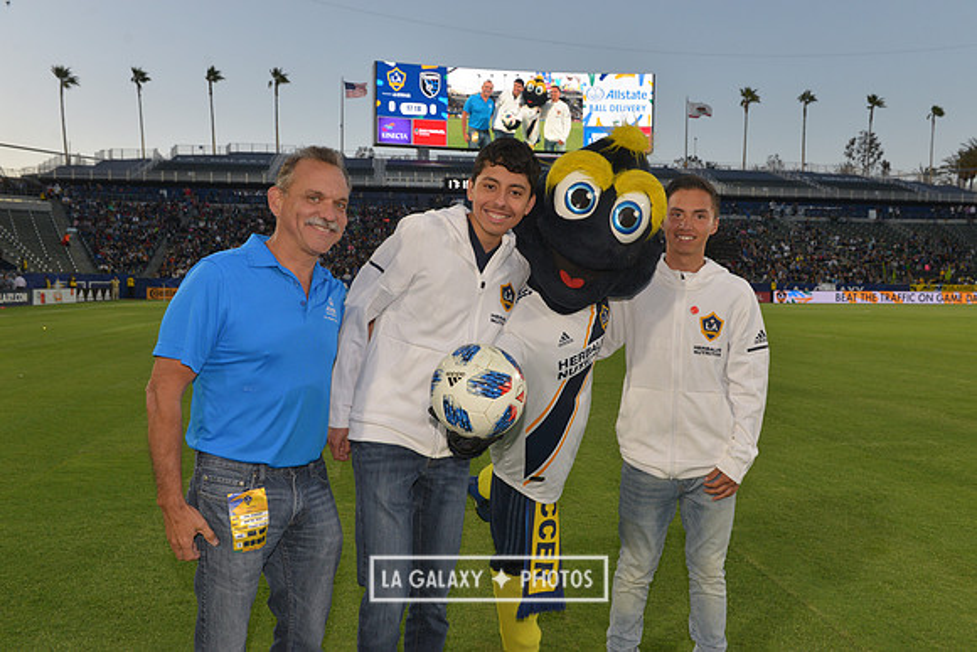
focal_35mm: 29
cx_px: 488
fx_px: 787
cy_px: 326
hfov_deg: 63.6
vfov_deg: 45.0
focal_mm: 29
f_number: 8
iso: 800
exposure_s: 1/250
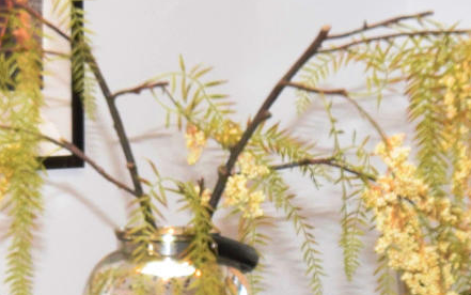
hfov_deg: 10.1
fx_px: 2671
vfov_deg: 6.3
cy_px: 233
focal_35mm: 208
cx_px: 251
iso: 800
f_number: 5
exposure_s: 1/100
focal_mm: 20
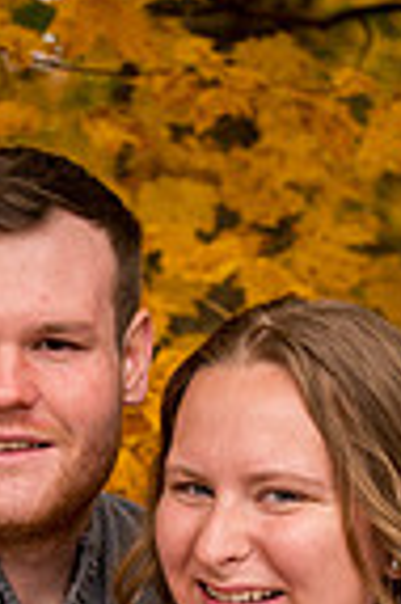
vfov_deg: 11.0
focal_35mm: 183
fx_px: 3065
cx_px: 112
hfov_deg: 7.5
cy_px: 722
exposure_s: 1/400
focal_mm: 58
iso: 200
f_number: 4
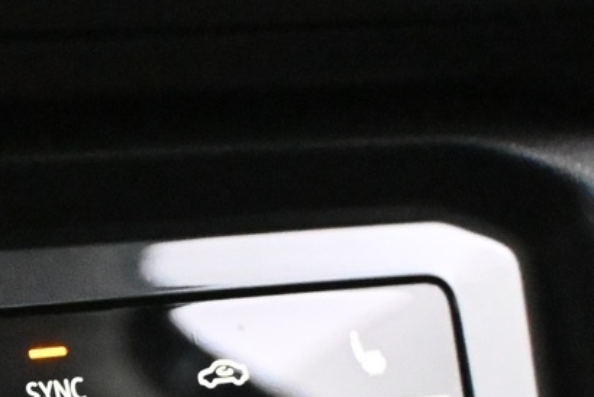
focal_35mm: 157
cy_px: 469
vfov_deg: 8.7
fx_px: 2592
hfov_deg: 12.5
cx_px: -249
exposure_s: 1/50
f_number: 4.5
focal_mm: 26.5
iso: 12800
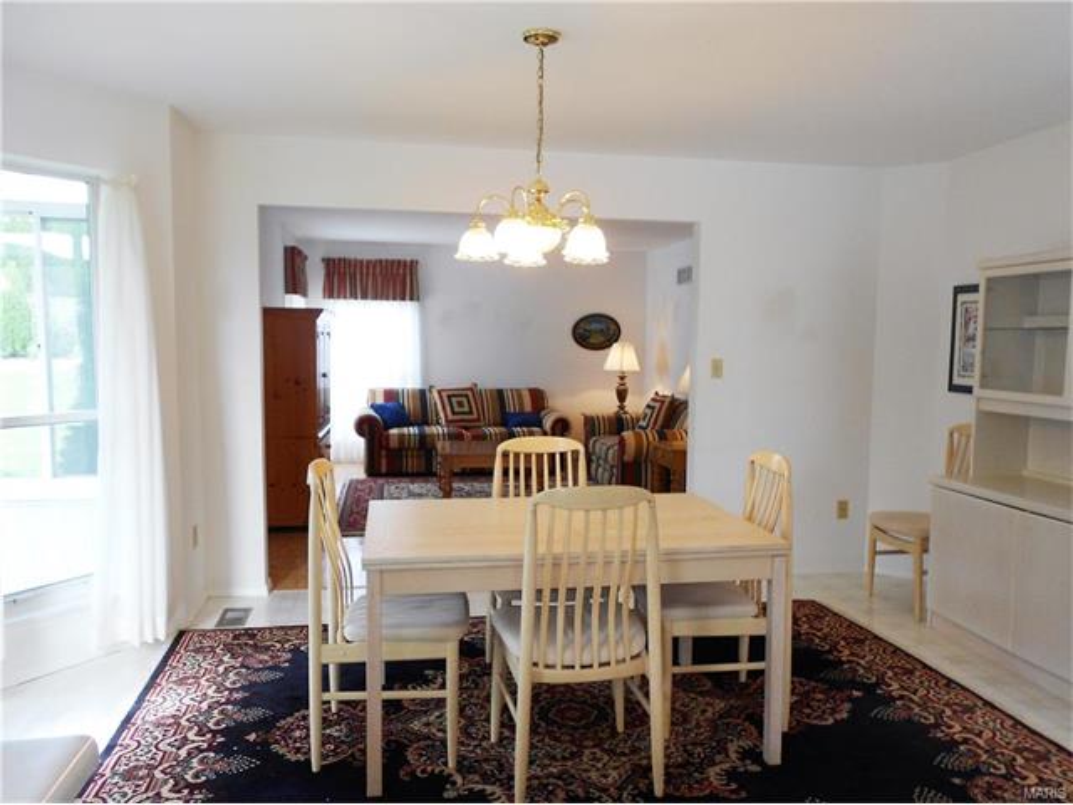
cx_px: 536
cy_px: 402
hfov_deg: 67.3
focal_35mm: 26
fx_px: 806
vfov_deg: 53.1
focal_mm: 4.6
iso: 80
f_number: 3.2
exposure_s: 1/30
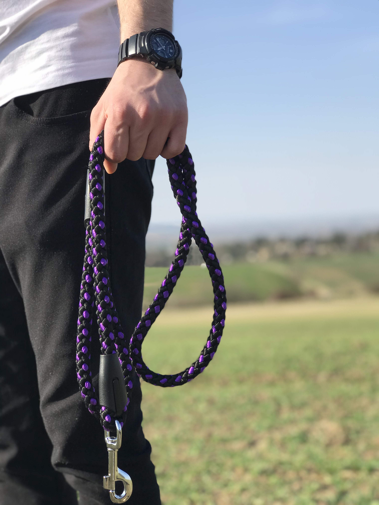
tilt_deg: -2.4
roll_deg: +3.7
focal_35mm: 57
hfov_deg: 25.7
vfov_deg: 33.8
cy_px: 252
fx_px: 832
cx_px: 190
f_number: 2.8
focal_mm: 6.6
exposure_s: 1/679
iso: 20
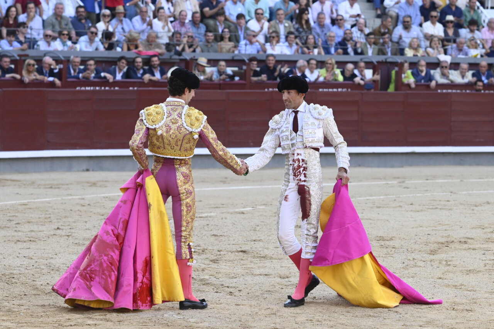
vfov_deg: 7.3
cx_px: 247
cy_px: 164
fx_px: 2566
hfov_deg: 11.0
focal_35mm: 187
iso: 1250
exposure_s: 1/1250
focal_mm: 125
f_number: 5
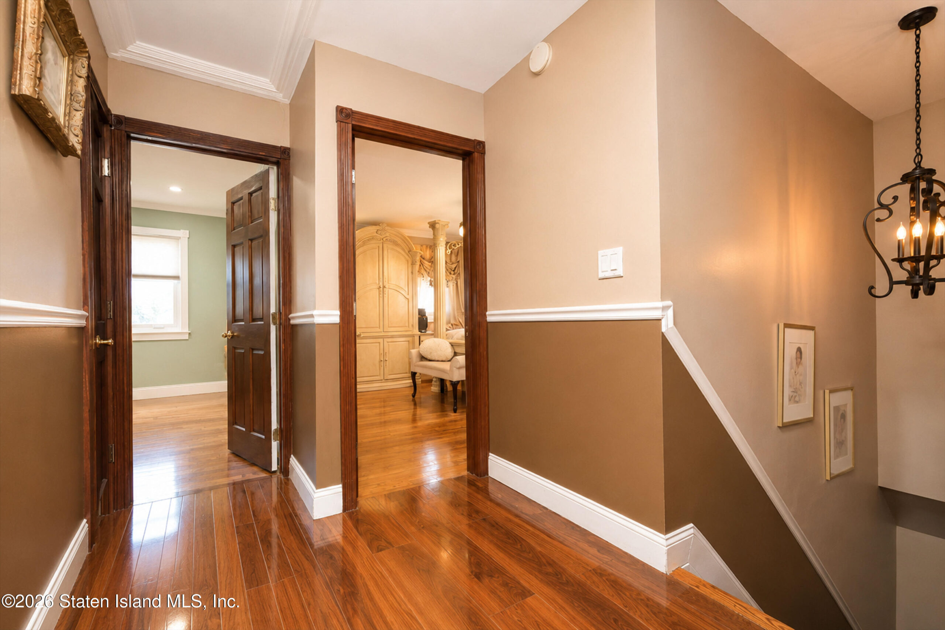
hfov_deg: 96.7
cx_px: 472
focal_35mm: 16
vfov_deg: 73.8
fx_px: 420
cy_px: 315
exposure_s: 1/30
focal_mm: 16
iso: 64
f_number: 4
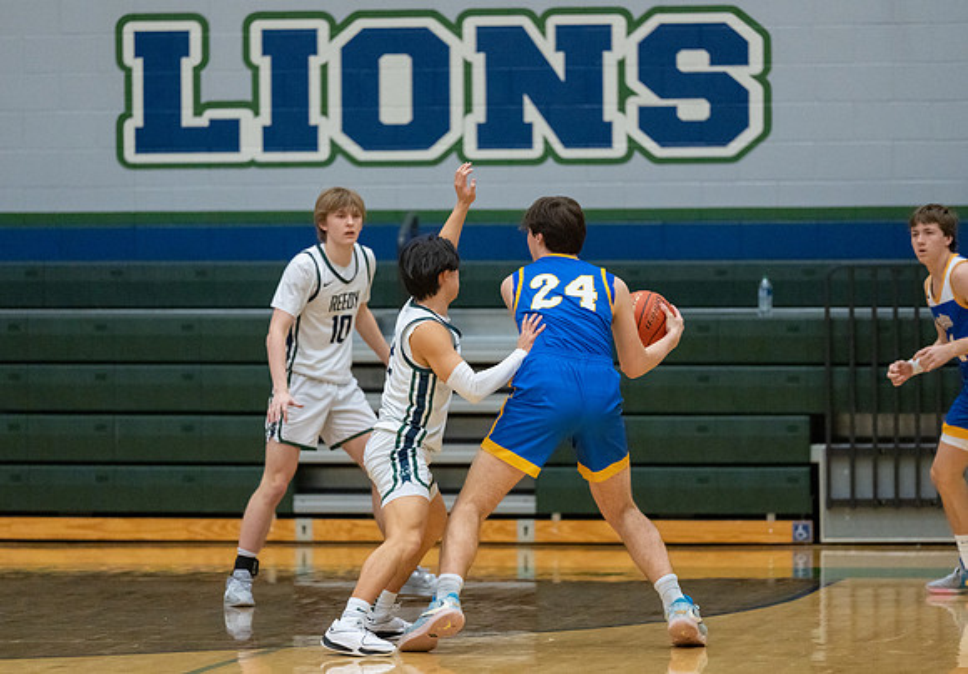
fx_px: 6182
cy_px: 354
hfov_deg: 9.0
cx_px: 437
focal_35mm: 227
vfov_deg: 6.2
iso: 5000
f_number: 2.8
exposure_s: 1/1000
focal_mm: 200
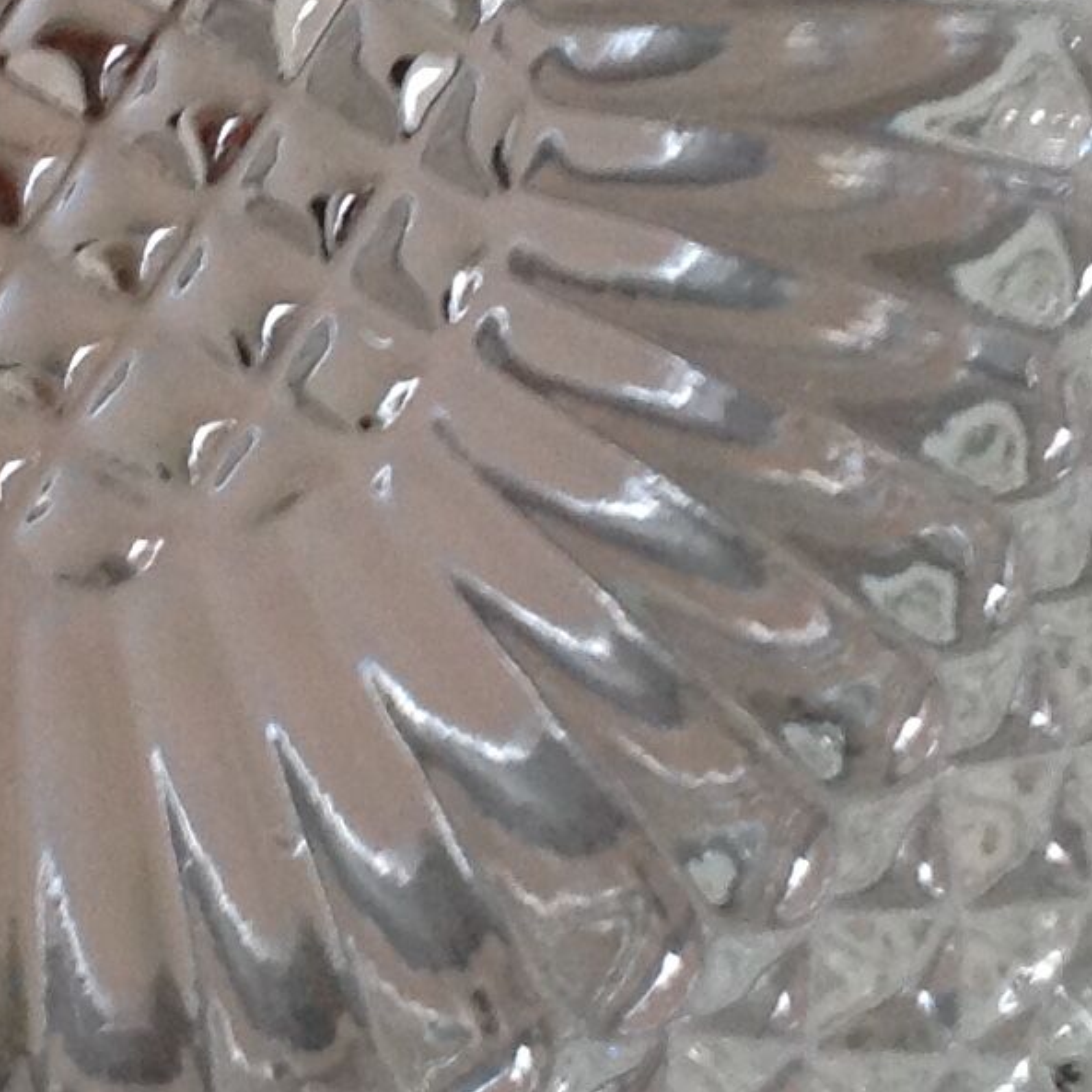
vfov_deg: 12.9
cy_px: 227
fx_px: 4818
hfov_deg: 12.7
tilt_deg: -79.5
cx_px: -48
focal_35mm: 135
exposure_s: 1/15
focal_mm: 4.28
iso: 125
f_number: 2.4
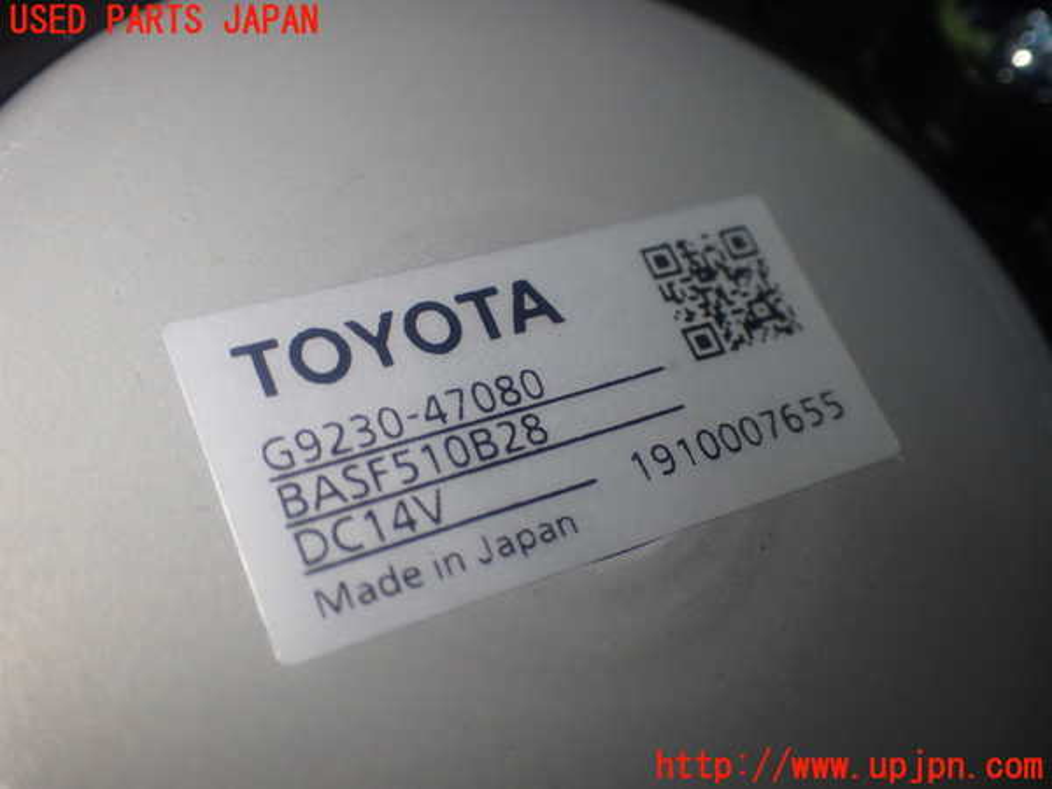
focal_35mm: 41
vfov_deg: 35.1
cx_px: 526
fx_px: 1246
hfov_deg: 45.8
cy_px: 394
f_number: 2.8
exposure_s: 1/80
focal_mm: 7.31
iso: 100
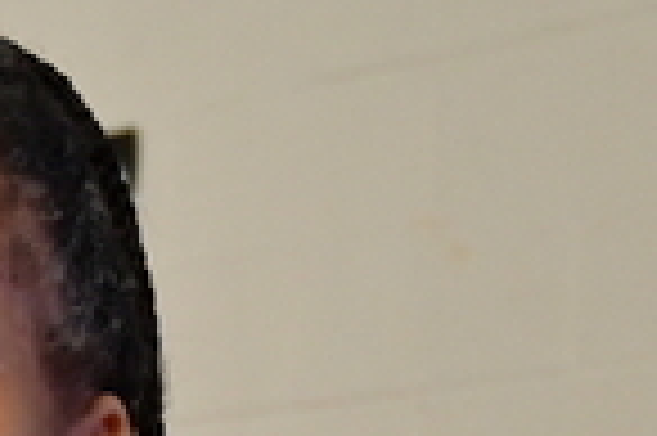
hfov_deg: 8.6
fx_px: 4083
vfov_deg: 5.6
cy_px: 1443
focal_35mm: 224
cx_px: -801
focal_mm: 32
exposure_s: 1/125
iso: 1000
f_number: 4
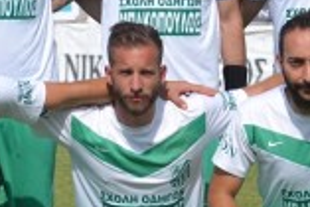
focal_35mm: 850
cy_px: 61
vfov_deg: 1.6
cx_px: 280
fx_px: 7327
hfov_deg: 2.4
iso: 360
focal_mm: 135
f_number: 7.1
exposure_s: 1/2000
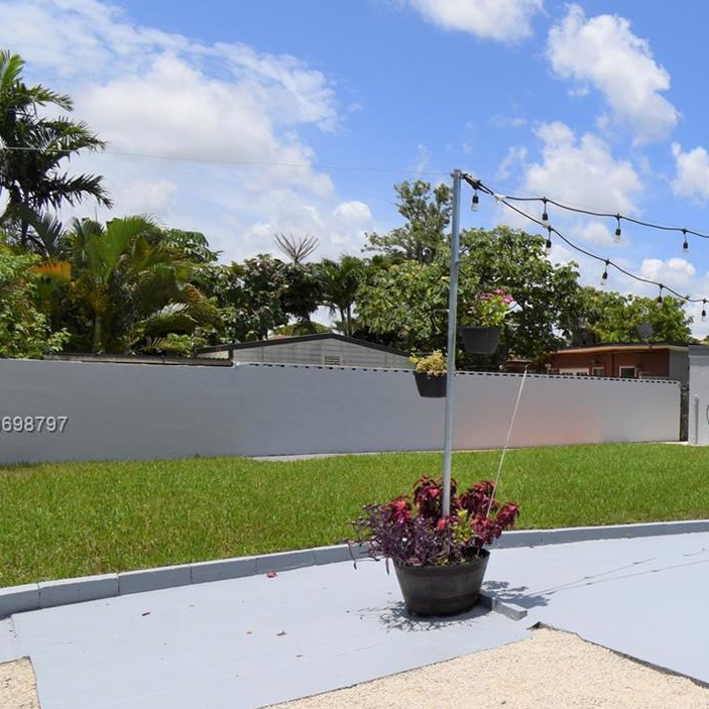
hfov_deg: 46.3
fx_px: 672
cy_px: 426
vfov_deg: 55.2
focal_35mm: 29
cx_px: 715
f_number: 9
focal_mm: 10
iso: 200
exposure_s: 1/800
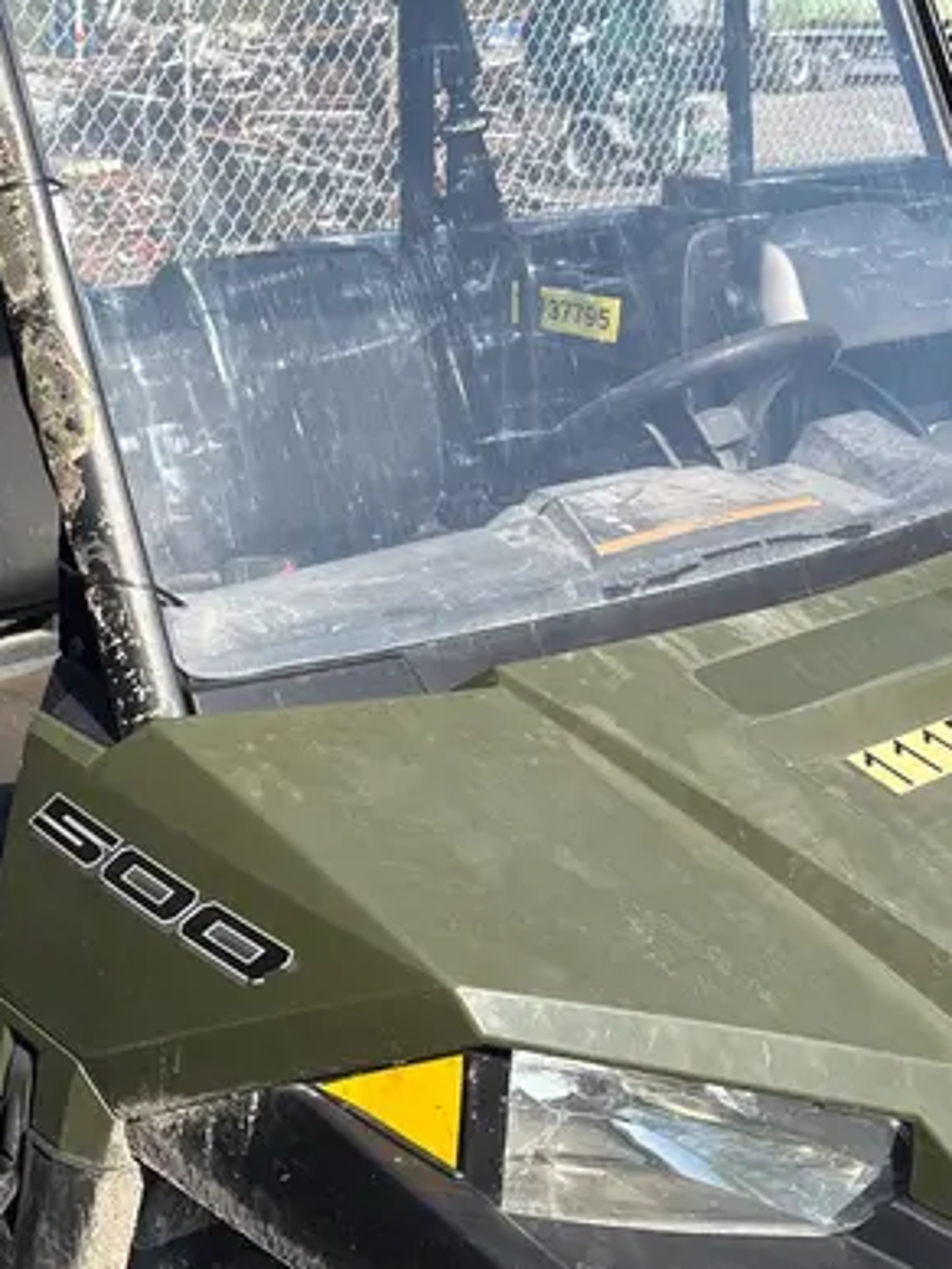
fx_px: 1796
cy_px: 631
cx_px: 183
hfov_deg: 29.0
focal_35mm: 49
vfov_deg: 38.9
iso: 50
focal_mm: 5.96
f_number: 1.6
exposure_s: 1/1953
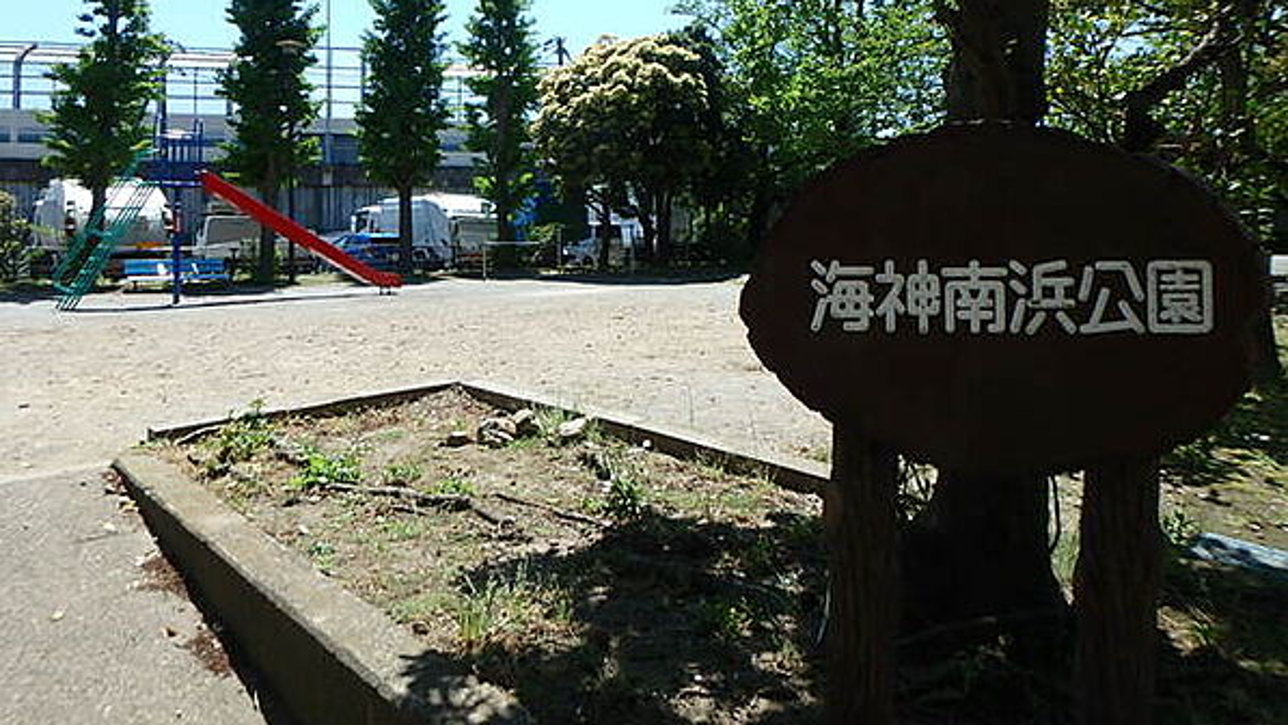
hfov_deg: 78.7
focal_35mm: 23
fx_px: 786
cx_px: 645
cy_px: 242
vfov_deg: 48.7
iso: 125
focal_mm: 3.7
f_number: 3.5
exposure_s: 1/800
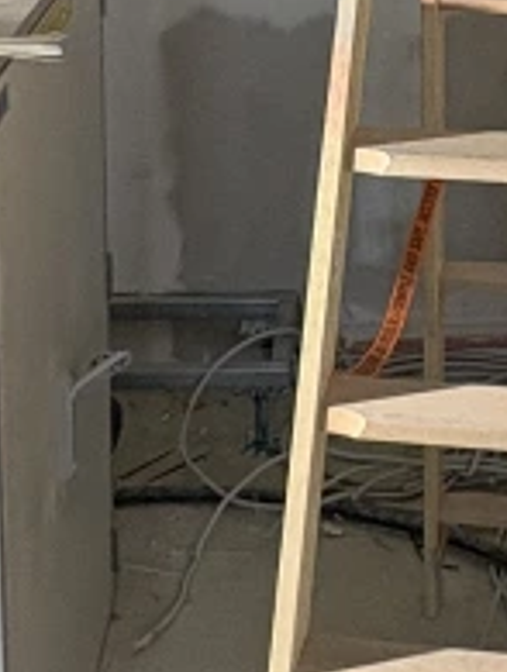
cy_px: -221
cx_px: 414
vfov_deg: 20.6
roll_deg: +0.4
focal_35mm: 86
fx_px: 1674
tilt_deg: -7.2
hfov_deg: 17.1
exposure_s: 1/50
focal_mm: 2.22
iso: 200
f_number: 2.2
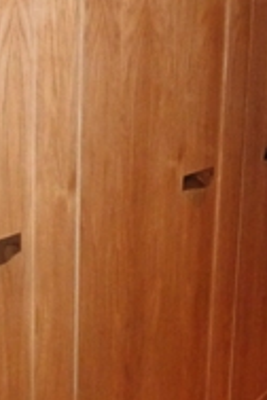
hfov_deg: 20.6
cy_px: 133
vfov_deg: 30.3
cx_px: 129
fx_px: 734
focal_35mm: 66
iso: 800
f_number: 3.3
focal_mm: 4.3
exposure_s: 1/50
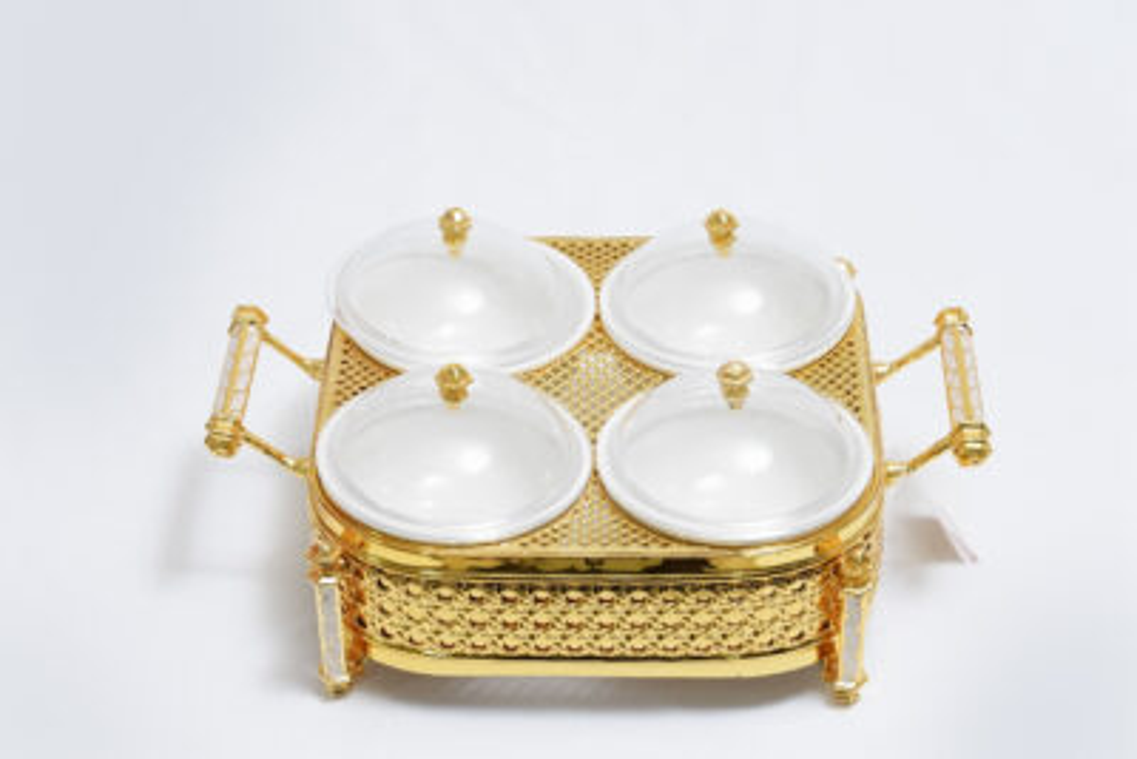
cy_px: 380
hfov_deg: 23.1
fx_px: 2780
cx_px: 568
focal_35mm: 88
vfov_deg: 15.5
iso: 3200
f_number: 10
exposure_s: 1/125
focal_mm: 59
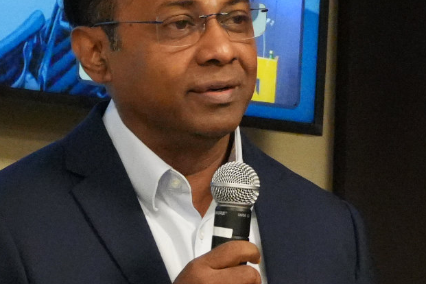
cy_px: 163
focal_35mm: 179
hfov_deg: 11.5
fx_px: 2119
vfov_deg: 7.7
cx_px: 173
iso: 6400
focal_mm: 57
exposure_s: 1/100
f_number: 5.6
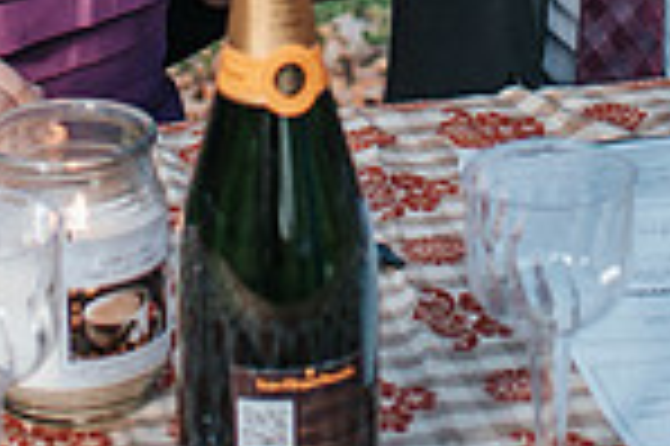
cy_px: -567
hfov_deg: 11.9
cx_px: 377
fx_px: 3216
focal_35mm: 173
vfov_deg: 7.5
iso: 400
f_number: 3.5
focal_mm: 35
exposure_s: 1/640
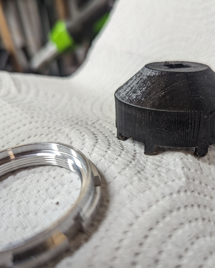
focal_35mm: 34
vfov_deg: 52.8
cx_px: 130
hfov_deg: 43.1
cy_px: 127
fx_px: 270
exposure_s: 1/100
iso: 142
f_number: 1.85
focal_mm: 6.81
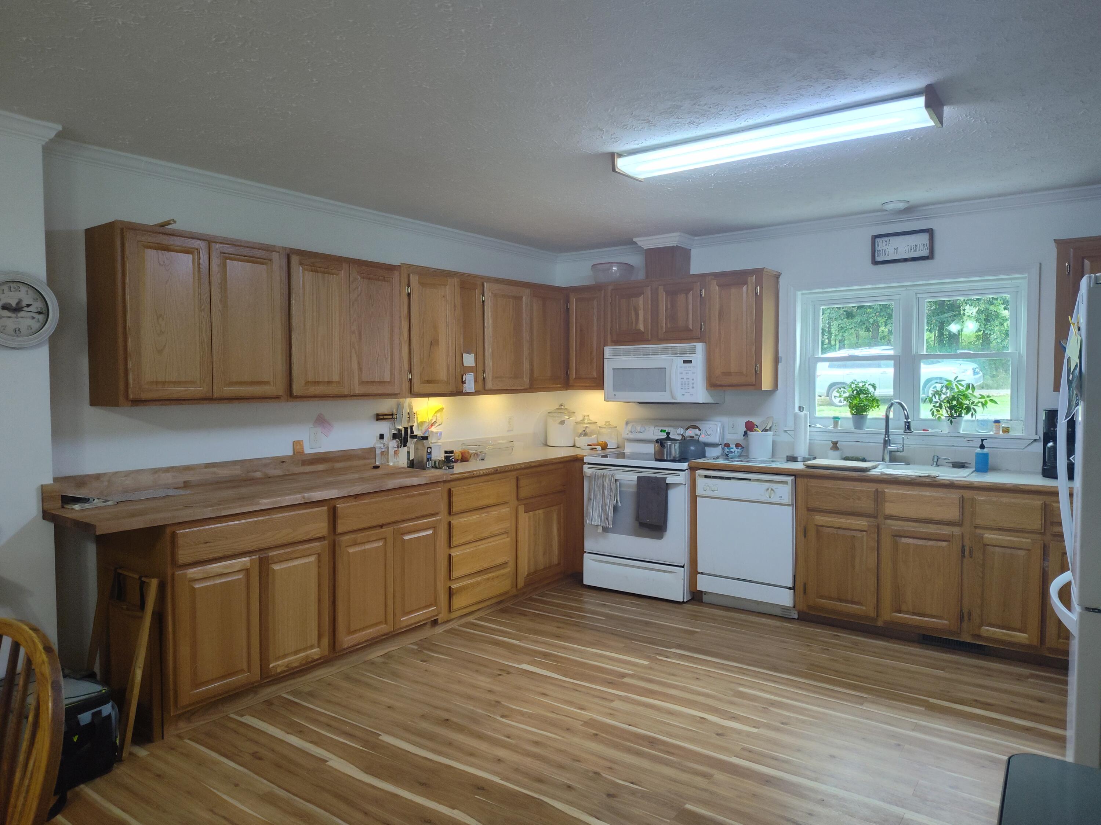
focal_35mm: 23
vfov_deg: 58.9
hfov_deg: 73.9
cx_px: 550
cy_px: 412
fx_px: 732
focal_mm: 5.56
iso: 819
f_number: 1.8
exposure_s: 1/120
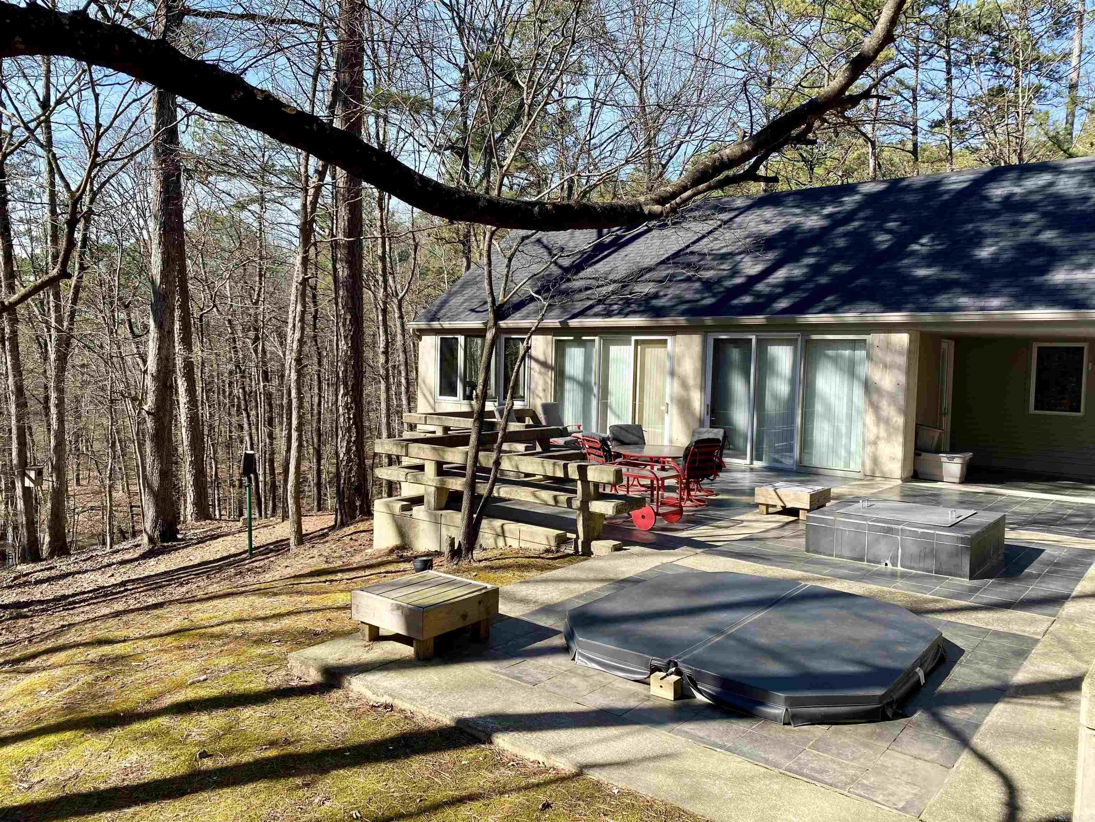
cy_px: 411
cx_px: 548
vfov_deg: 53.1
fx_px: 822
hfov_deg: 67.3
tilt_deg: -2.7
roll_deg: -1.9
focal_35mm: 26
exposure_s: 1/1114
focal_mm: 4.25
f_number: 1.8
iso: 32
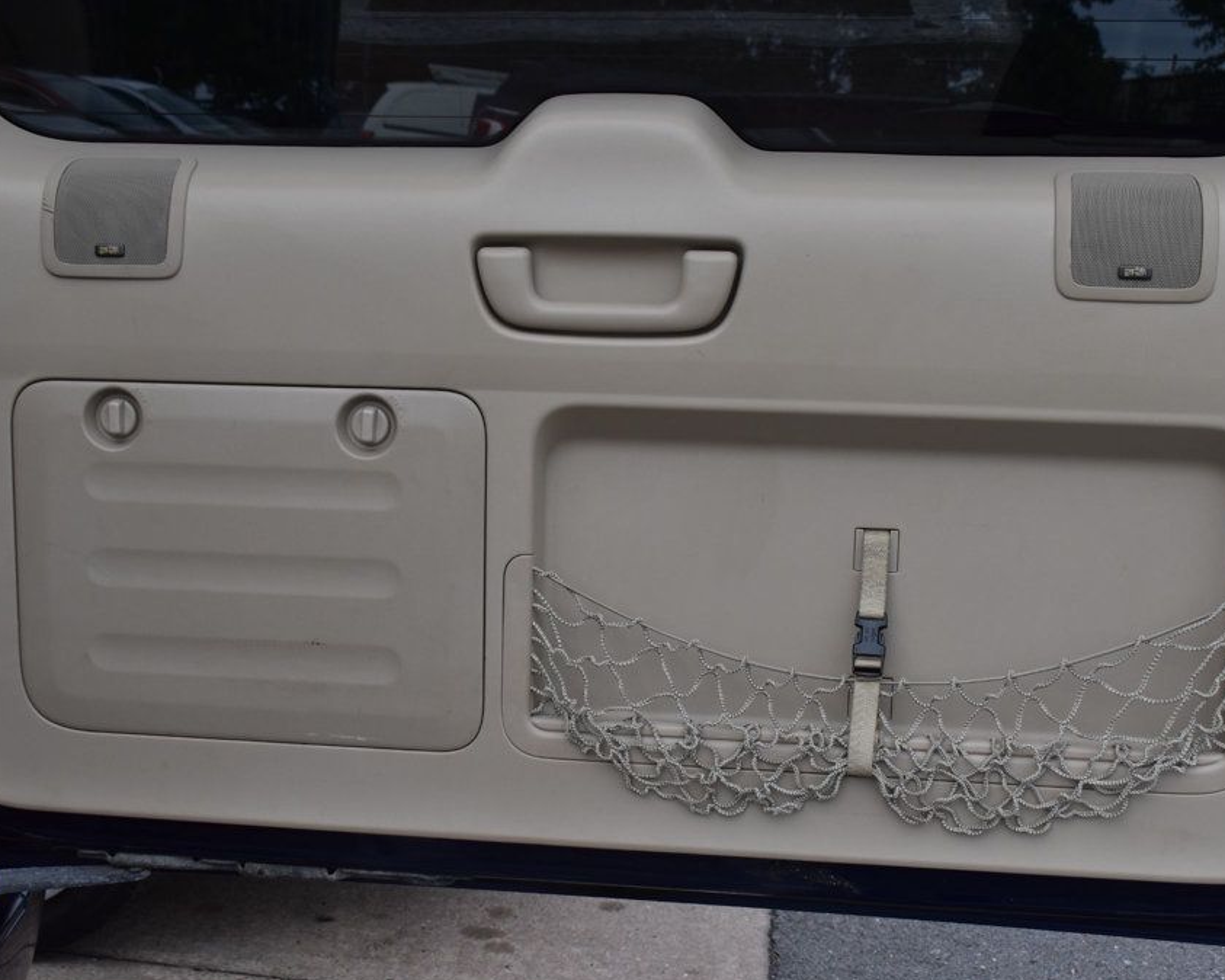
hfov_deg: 37.6
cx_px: 618
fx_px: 1797
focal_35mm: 50
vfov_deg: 30.5
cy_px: 494
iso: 400
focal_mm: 29
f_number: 10
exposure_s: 1/320
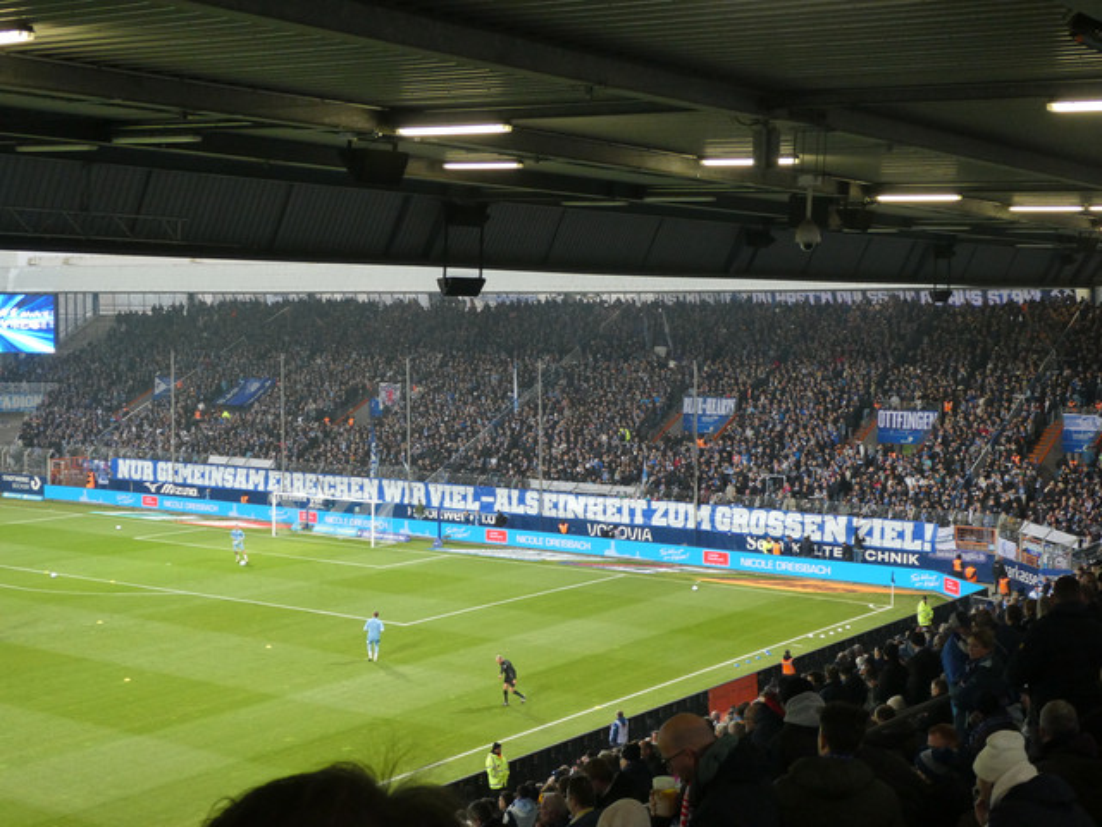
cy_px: 414
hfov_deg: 38.2
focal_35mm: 50
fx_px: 1592
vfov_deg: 29.1
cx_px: 551
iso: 250
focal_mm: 9
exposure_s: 1/80
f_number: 4.1
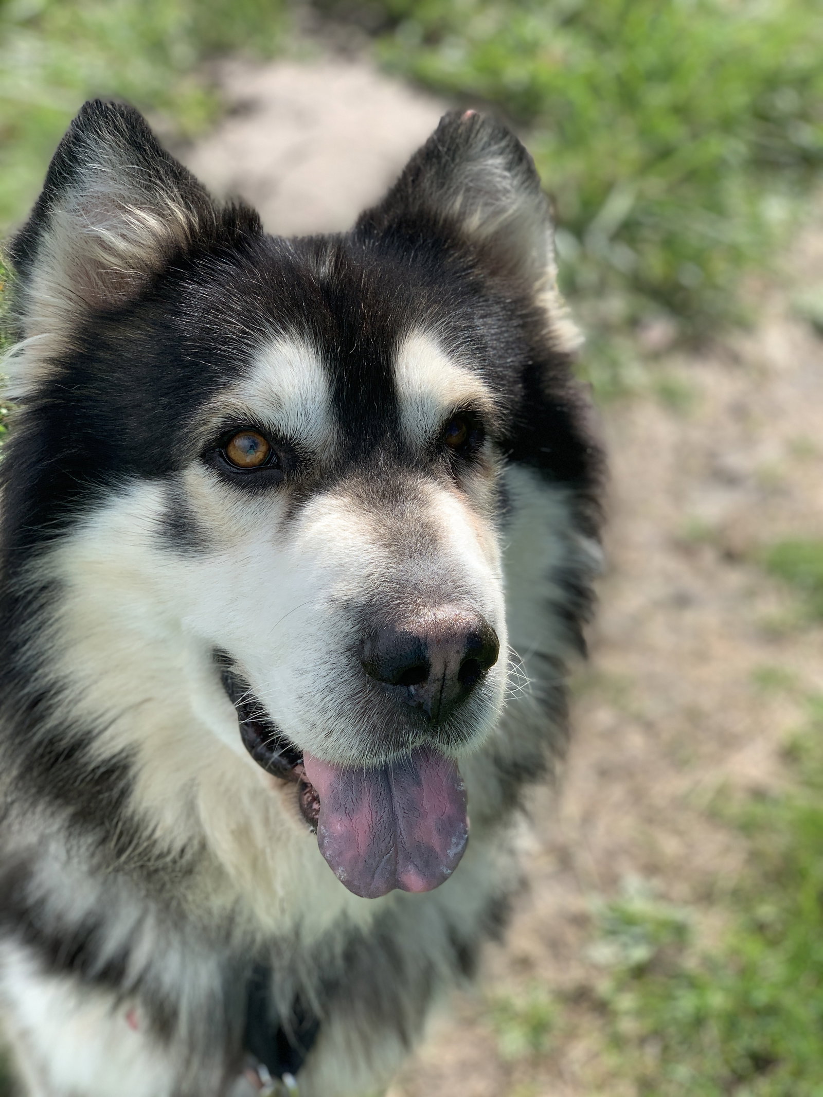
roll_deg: -1.1
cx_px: 412
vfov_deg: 36.8
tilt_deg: -44.3
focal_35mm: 52
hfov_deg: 28.0
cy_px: 548
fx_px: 1648
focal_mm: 6
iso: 16
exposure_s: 1/475
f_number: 2.4
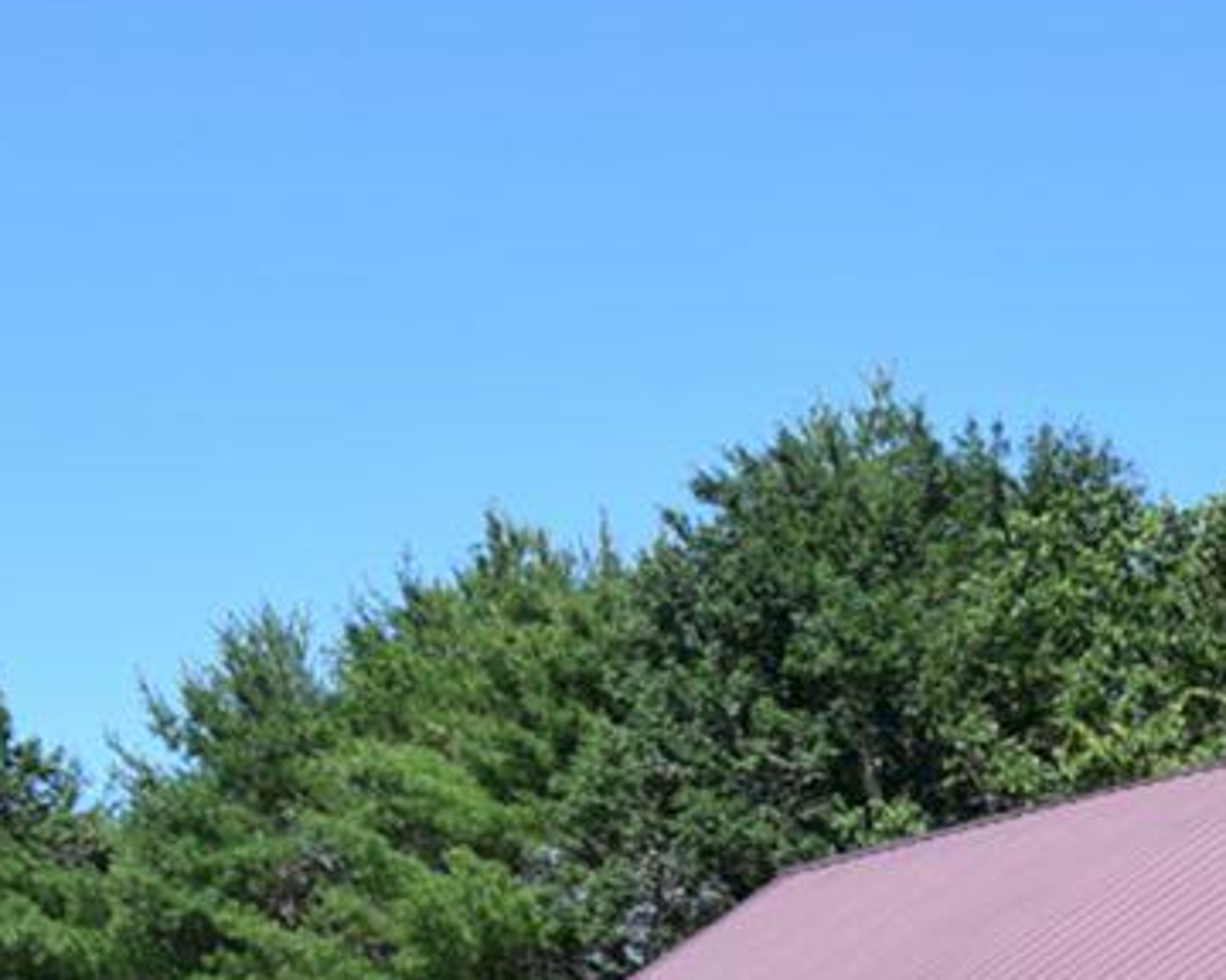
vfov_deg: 11.4
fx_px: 4681
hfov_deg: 14.6
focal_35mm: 129
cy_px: 1541
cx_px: 1342
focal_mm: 22
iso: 200
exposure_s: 1/320
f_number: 9
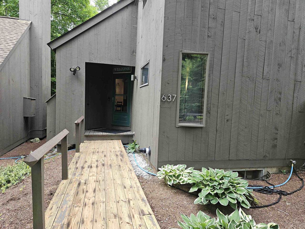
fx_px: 203
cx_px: 152
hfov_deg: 73.9
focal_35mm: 23
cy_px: 114
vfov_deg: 58.9
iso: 80
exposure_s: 1/60
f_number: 1.8
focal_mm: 5.4
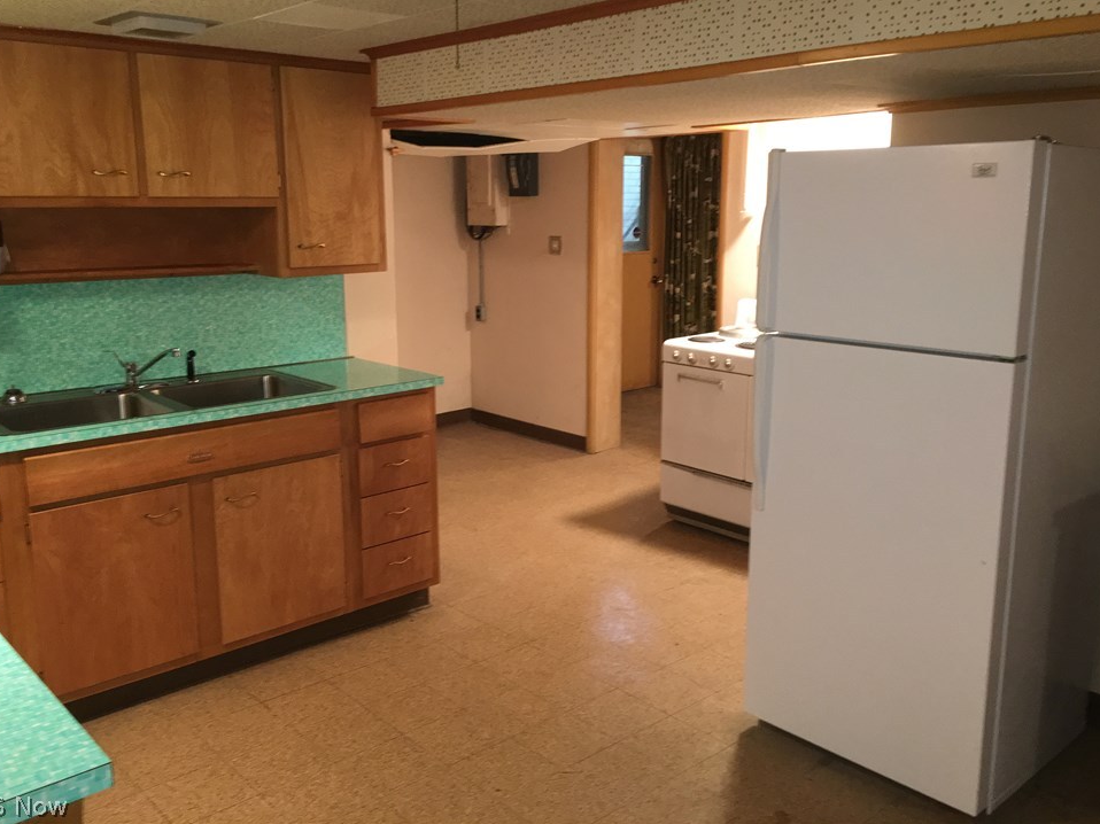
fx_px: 985
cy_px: 384
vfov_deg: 45.4
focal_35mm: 31
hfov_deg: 58.4
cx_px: 536
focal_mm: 4.15
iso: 160
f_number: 2.2
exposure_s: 1/16
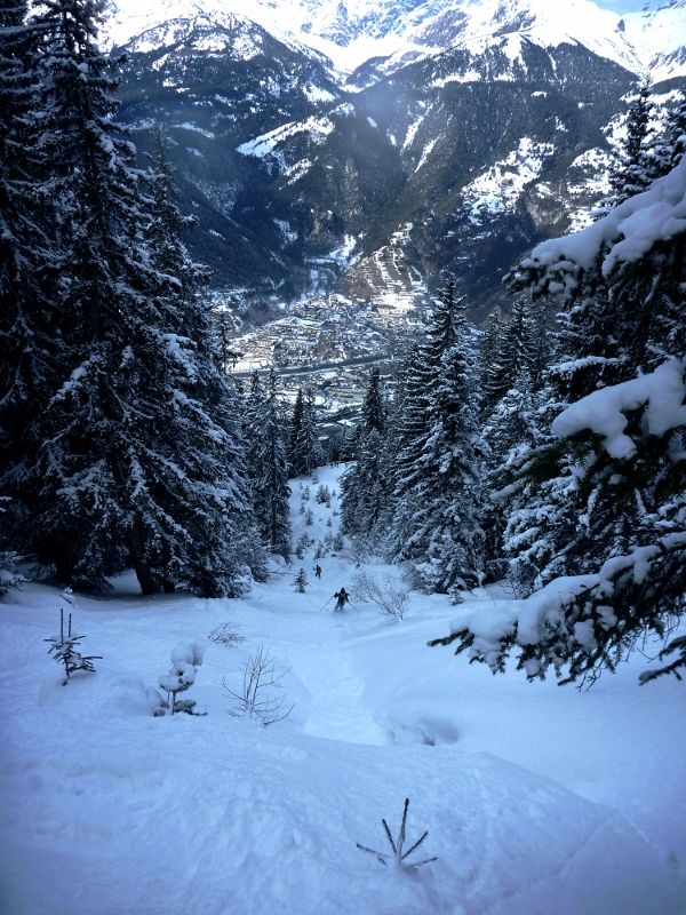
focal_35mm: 28
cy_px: 458
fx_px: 740
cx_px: 343
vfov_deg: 63.4
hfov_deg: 49.7
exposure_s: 1/1300
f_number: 3.3
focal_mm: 4.9
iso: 80
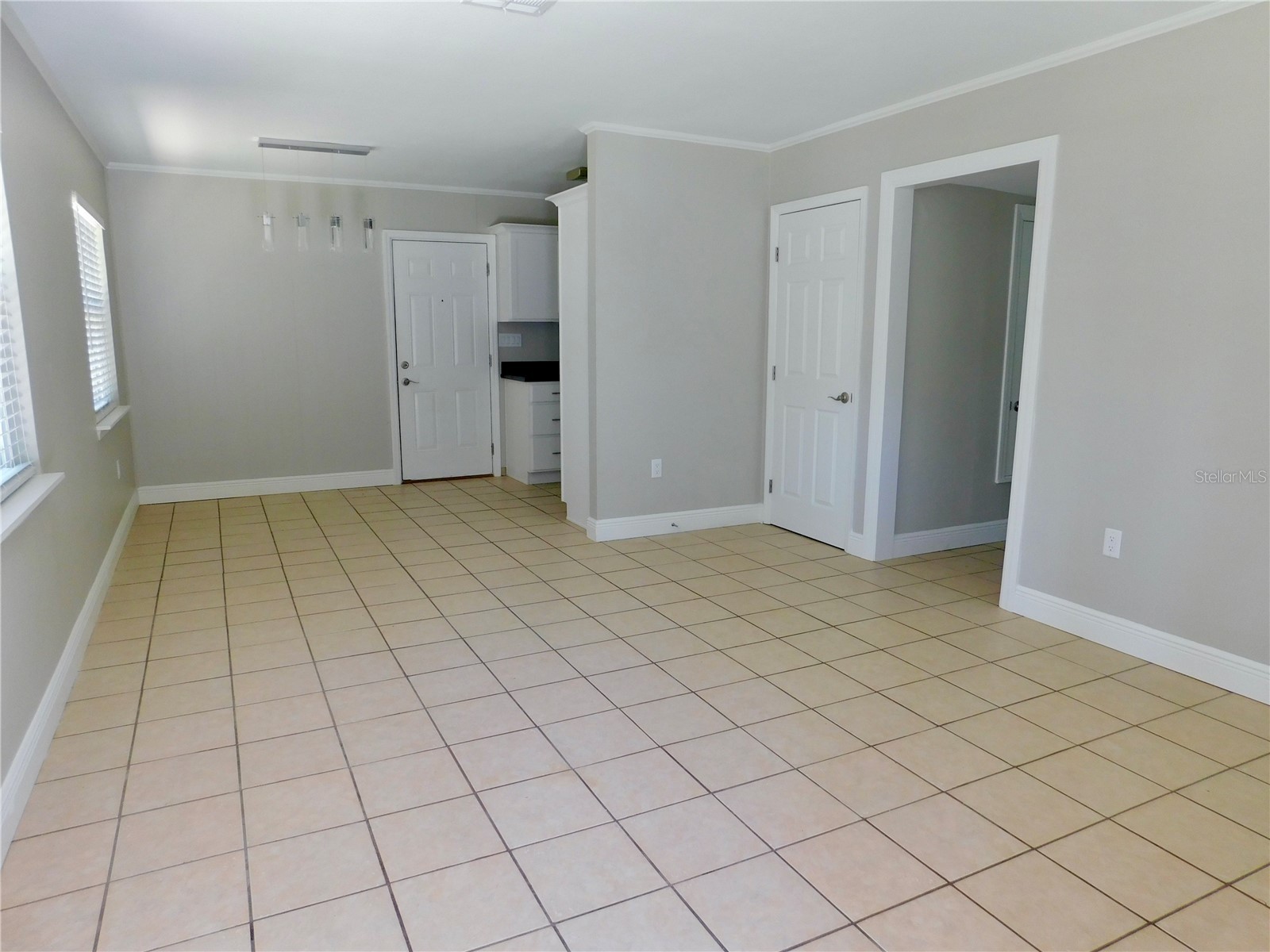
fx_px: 844
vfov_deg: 58.9
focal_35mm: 23
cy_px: 476
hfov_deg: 73.9
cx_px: 635
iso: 125
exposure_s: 1/40
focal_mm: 4
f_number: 3
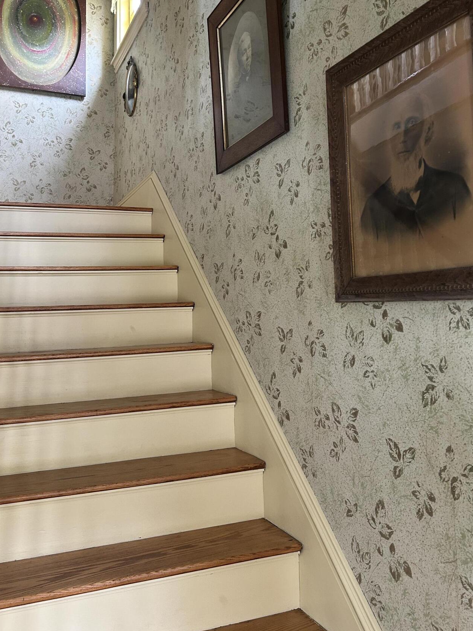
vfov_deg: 58.2
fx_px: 565
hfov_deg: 45.3
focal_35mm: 31
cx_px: 201
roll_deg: -0.1
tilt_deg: +5.7
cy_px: 280
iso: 160
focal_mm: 5.7
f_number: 1.5
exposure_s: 1/60
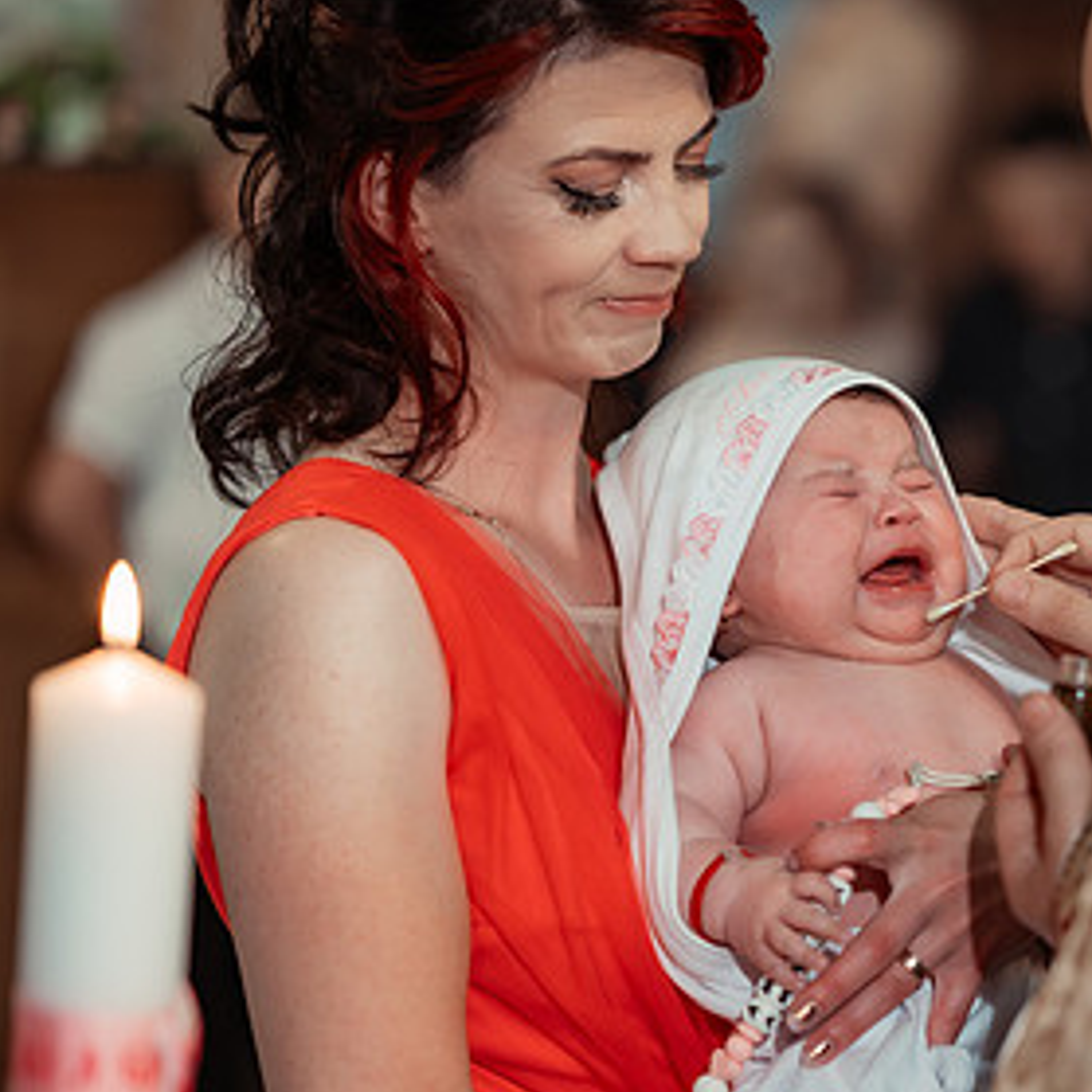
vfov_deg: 11.6
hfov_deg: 11.5
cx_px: 1131
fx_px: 5354
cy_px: 564
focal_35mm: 150
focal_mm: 85
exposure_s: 1/250
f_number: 2
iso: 1600
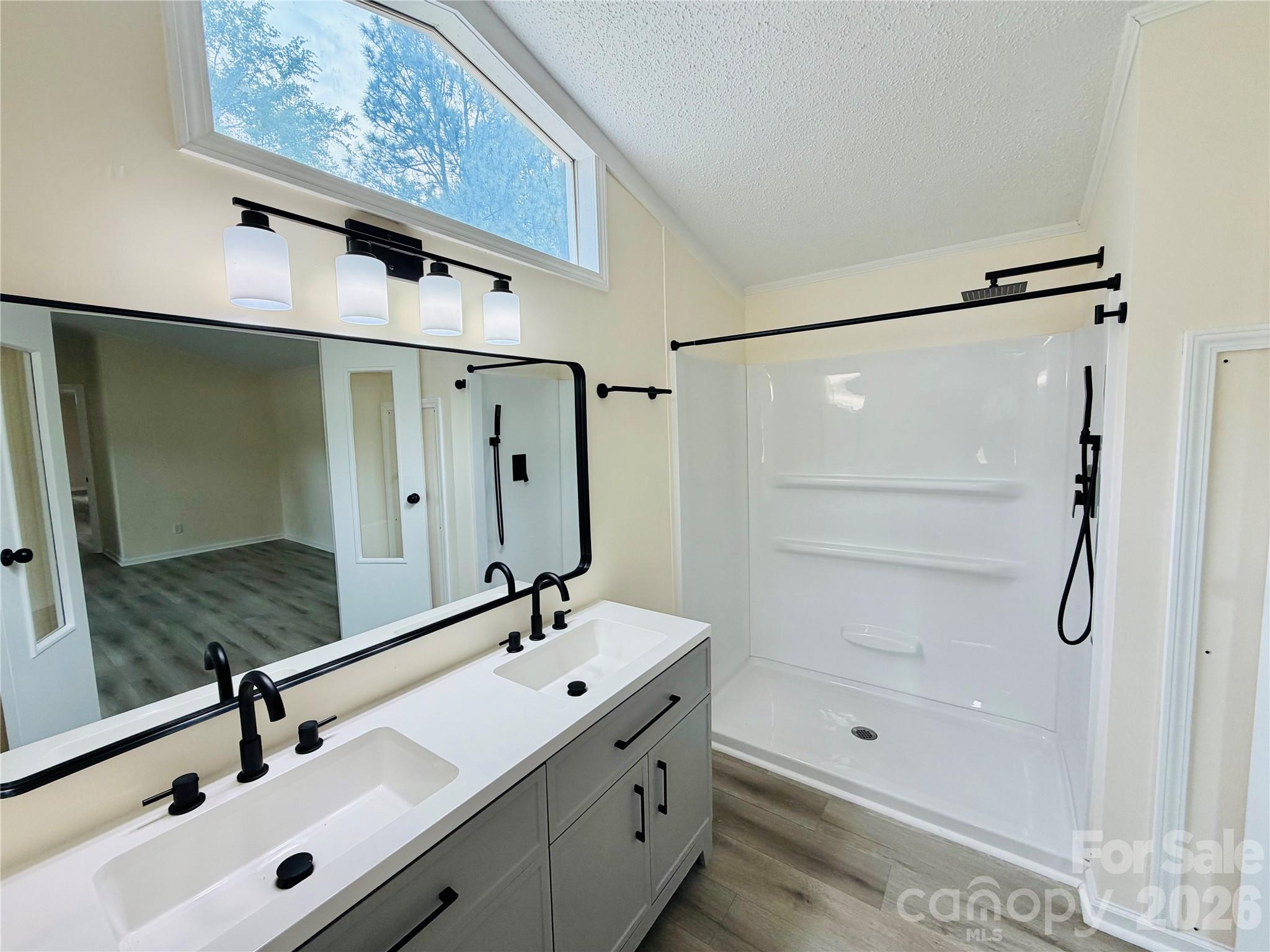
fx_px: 514
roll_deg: +2.2
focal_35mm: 14
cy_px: 476
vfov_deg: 85.7
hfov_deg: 102.1
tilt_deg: -6.1
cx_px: 635
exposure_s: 1/121
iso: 80
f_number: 2.2
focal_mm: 2.22
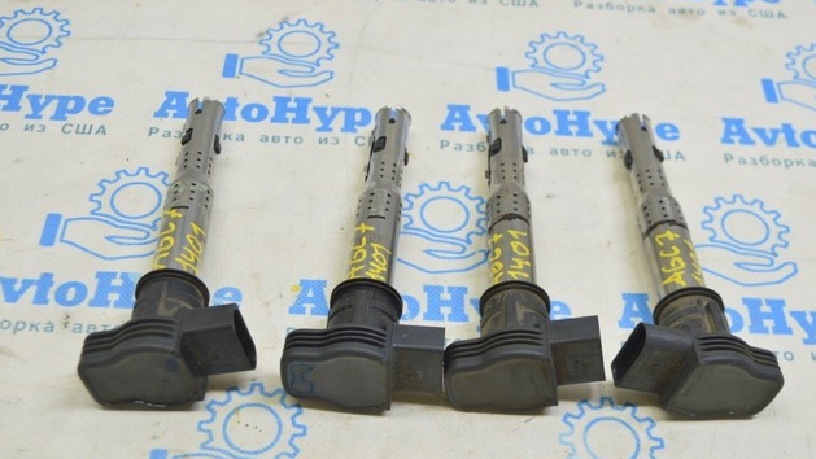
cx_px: 413
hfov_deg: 41.7
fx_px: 1072
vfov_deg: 24.2
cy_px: 270
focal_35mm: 50
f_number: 5.6
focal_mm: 31
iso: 400
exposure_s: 1/20
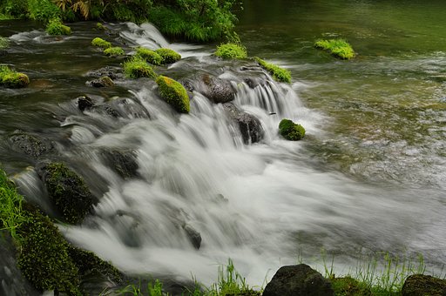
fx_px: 390
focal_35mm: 32
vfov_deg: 41.6
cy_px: 148
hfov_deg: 59.6
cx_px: 223
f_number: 9
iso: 100
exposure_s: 1/2.5
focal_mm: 21
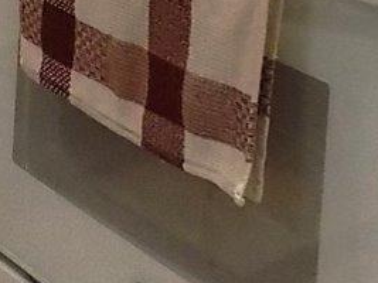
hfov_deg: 15.2
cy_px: -444
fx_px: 1353
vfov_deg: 10.1
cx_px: -116
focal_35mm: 124
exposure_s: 1/30
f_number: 3.1
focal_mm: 4
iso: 320
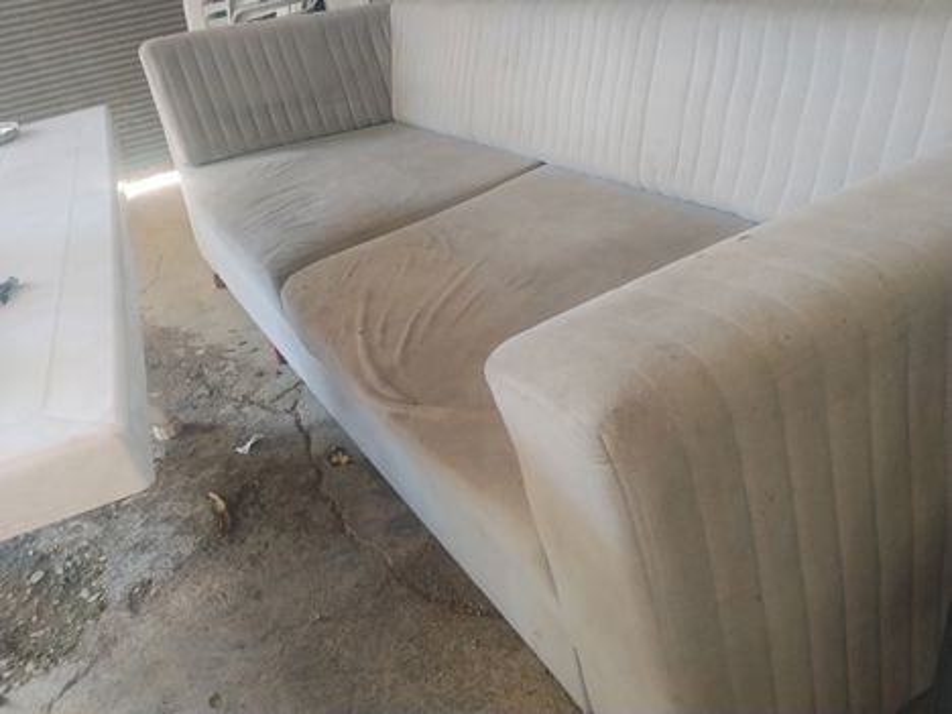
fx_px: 798
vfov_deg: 48.2
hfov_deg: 61.7
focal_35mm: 29
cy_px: 357
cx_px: 476
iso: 250
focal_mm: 4.22
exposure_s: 1/100
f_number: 1.8
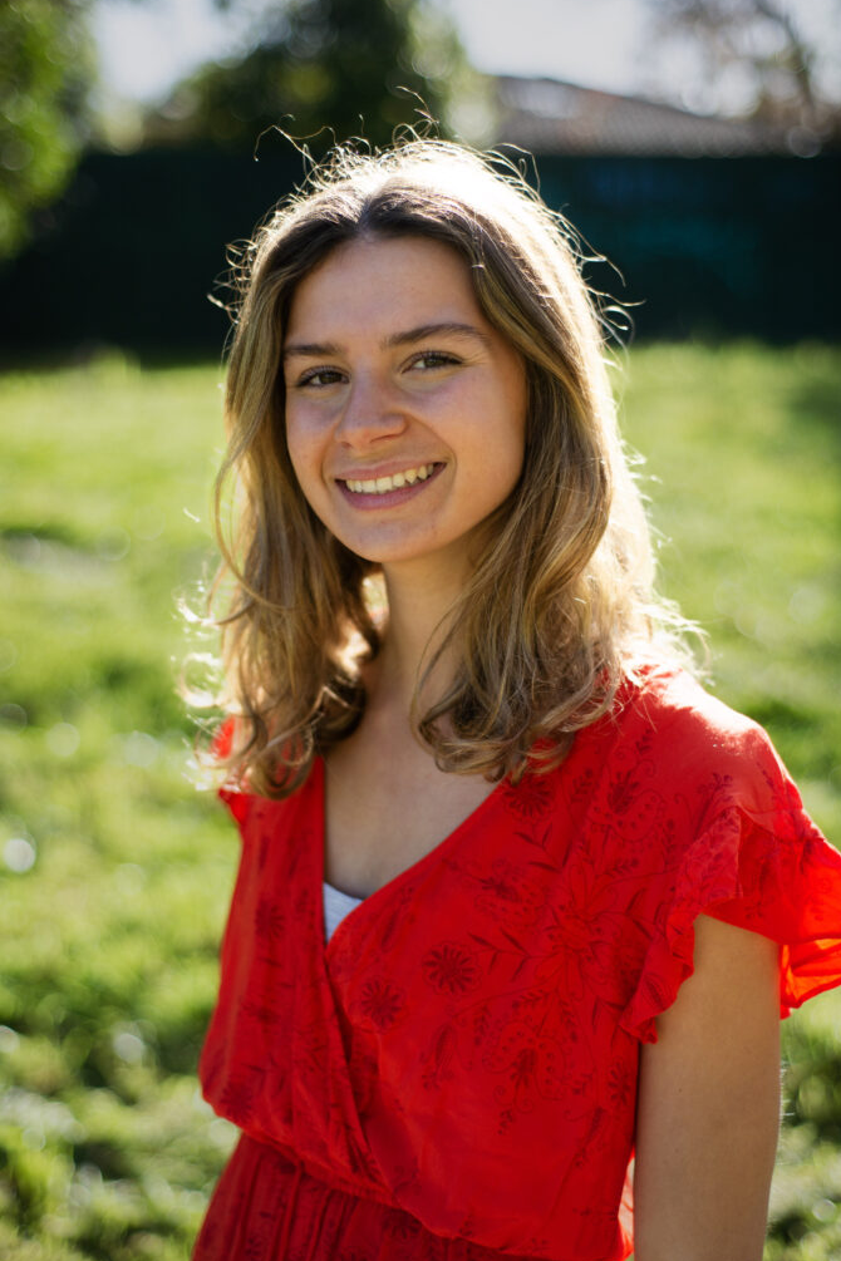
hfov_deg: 26.5
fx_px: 1787
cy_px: 634
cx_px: 419
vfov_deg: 38.9
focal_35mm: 51
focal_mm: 50
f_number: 2.5
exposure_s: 1/4000
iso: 100
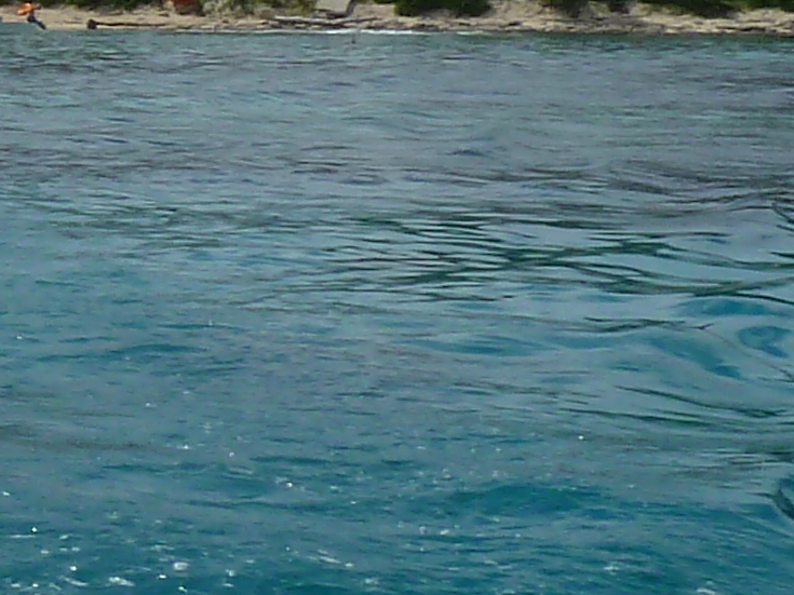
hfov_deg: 12.2
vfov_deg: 10.9
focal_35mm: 136
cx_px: -984
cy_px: 102
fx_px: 3119
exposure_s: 1/800
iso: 80
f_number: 5.6
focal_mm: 4.1
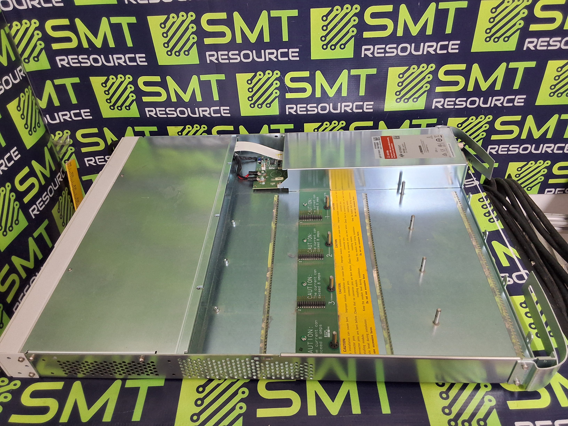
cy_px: 213
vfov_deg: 49.7
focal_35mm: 28
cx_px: 284
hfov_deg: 63.4
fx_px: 459
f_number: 1.9
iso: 200
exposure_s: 1/40
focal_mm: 2.91
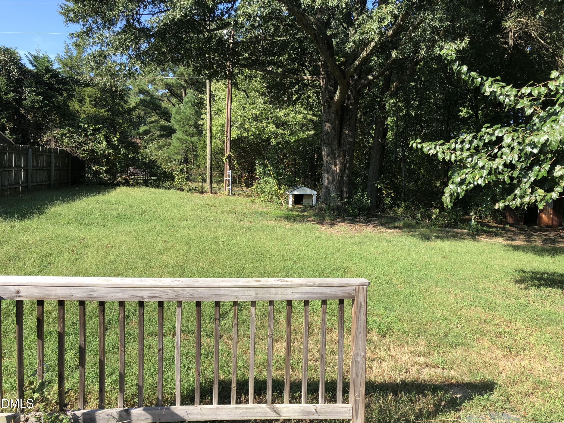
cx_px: 282
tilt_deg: -0.9
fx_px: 456
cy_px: 212
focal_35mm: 28
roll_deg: -2.1
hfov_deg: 63.4
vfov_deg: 49.7
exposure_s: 1/623
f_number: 1.8
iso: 20
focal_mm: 4
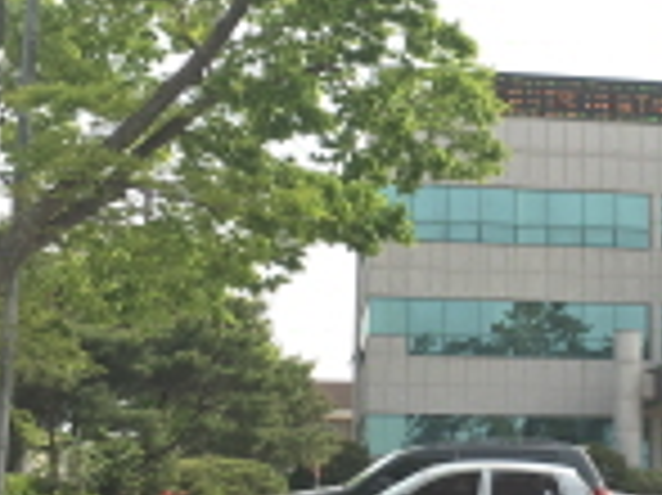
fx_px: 1510
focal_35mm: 79
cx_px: 612
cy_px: 284
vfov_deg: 18.6
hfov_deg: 24.0
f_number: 2.2
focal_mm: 4.15
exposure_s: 1/1241
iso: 25
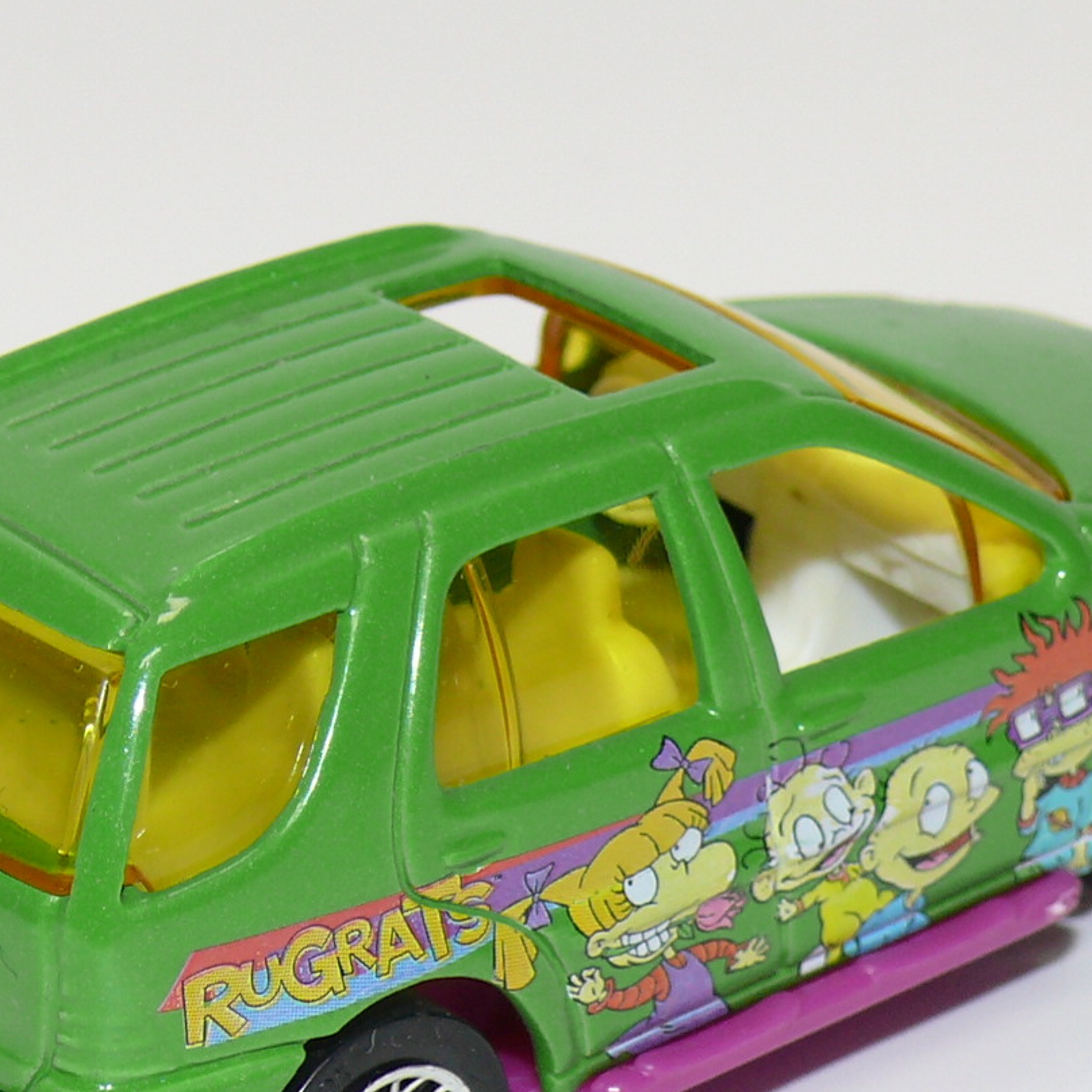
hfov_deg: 9.3
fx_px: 6745
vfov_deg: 9.3
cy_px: 699
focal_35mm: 189
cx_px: 420
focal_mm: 13.8
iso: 100
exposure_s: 1/30
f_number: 4
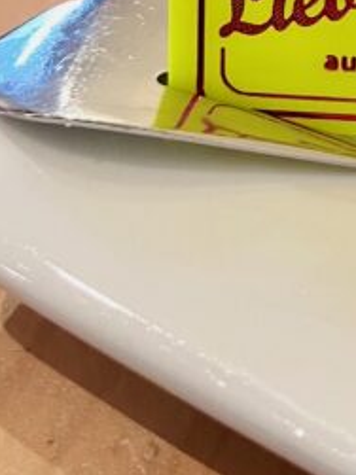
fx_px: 1455
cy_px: -278
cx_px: 689
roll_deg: +0.6
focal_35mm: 106
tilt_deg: -38.9
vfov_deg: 16.6
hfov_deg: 12.4
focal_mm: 5.1
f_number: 1.6
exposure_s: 1/50
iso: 250
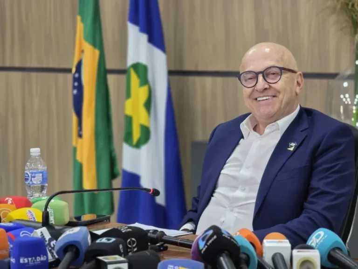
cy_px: 134
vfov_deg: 12.9
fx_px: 1189
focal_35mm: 115
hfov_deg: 17.1
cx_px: 179
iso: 500
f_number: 3.4
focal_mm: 18.6
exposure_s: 1/30
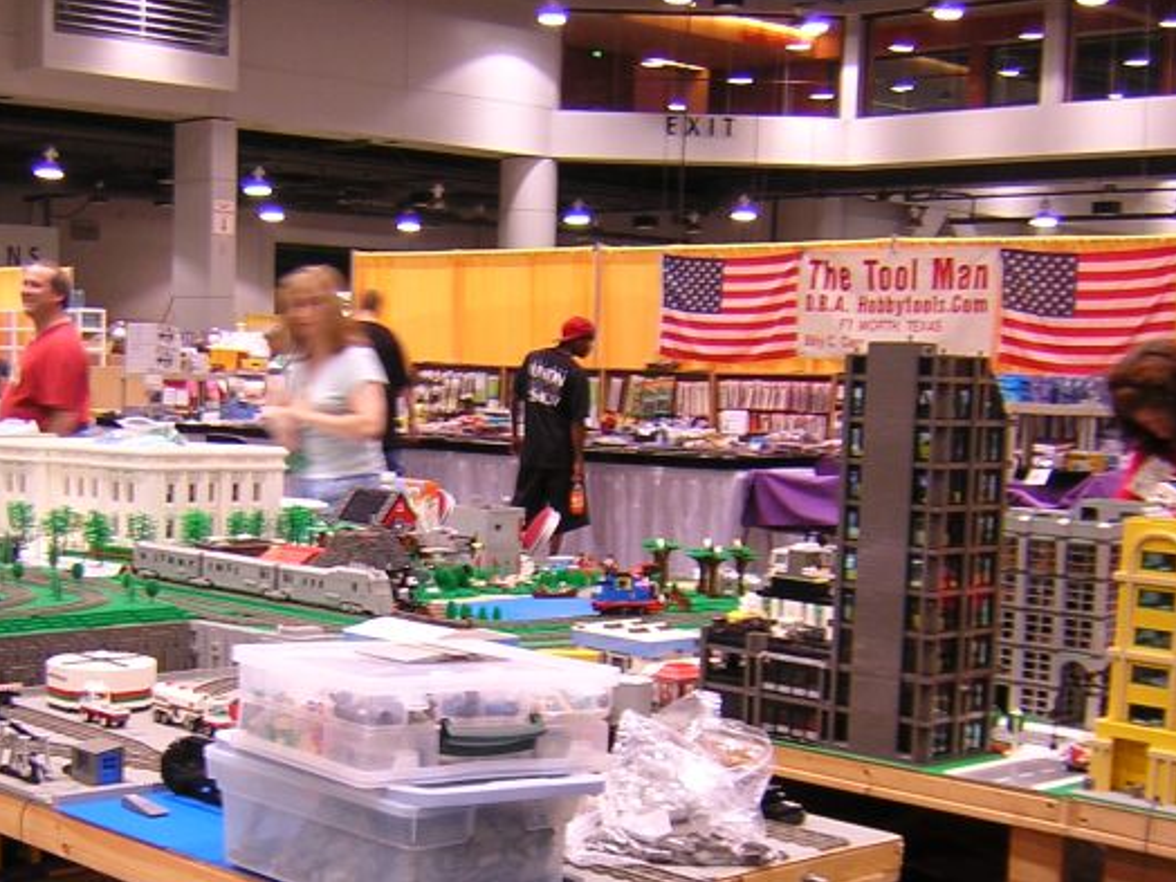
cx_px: 462
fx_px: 1869
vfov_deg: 26.3
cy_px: 624
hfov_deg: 34.8
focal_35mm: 55
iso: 100
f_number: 2.6
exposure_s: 1/4.9
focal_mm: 4.7
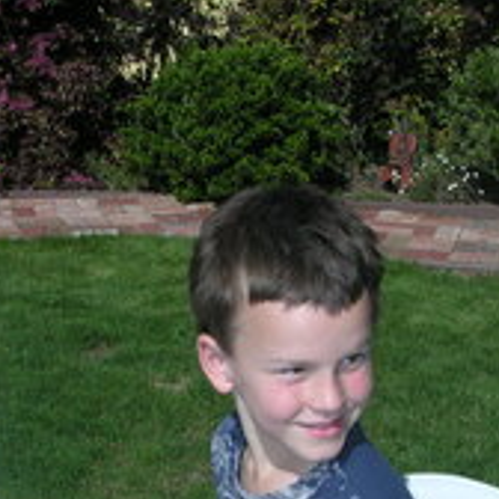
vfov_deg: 21.8
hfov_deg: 22.1
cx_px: 175
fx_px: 1272
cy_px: 437
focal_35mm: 78
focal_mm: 5.6
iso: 141
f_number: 4.5
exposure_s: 1/1272
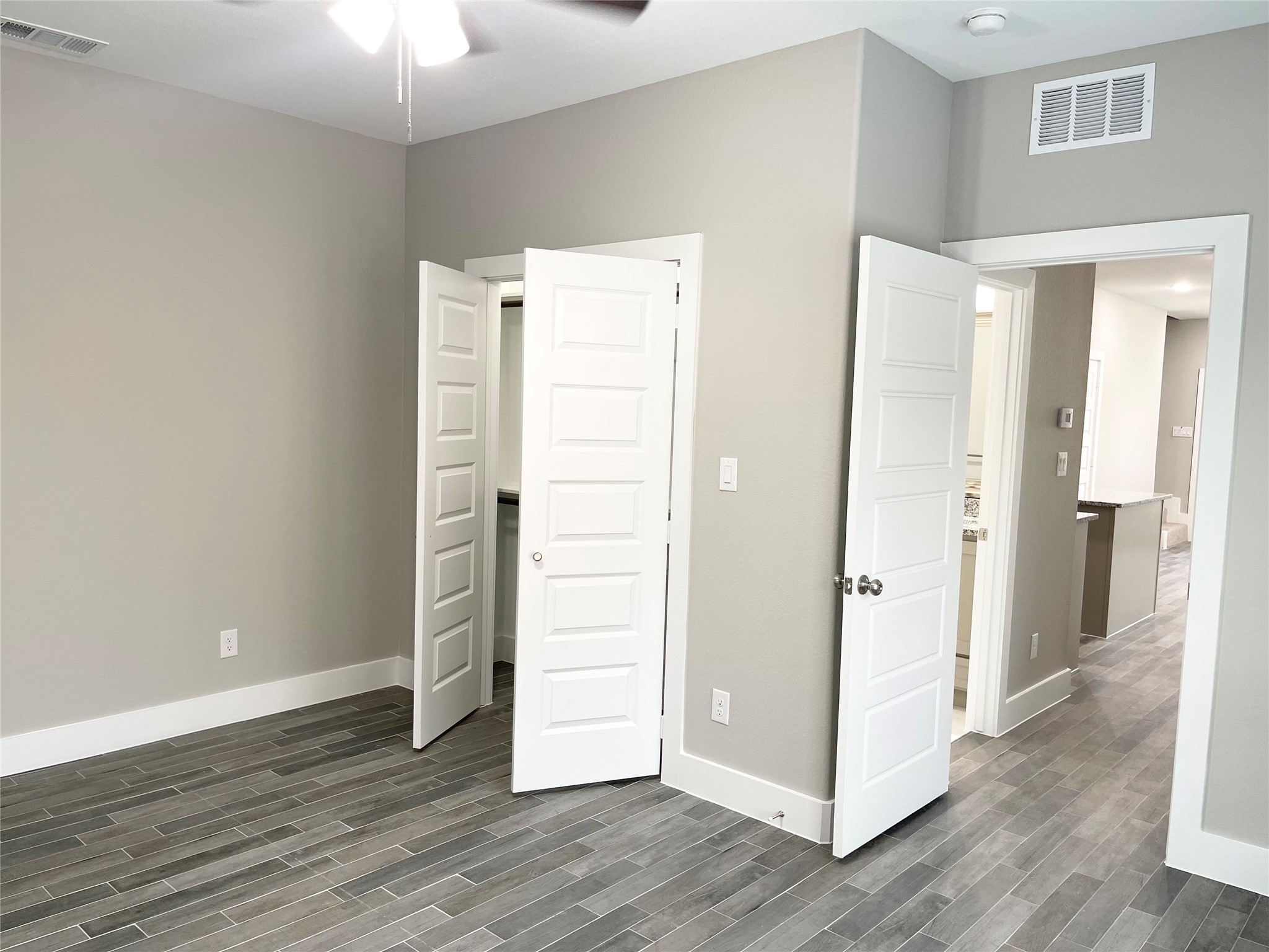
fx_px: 953
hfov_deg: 67.3
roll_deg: -2.0
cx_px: 634
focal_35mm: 26
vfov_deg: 53.1
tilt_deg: -5.4
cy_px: 476
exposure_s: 1/60
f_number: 1.6
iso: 80
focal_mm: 5.1
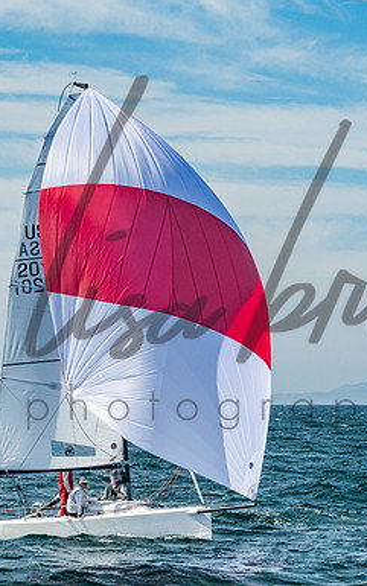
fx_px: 3693
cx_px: 293
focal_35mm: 231
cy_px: 346
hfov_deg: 5.7
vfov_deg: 9.1
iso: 400
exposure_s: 1/500
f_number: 10
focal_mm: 100
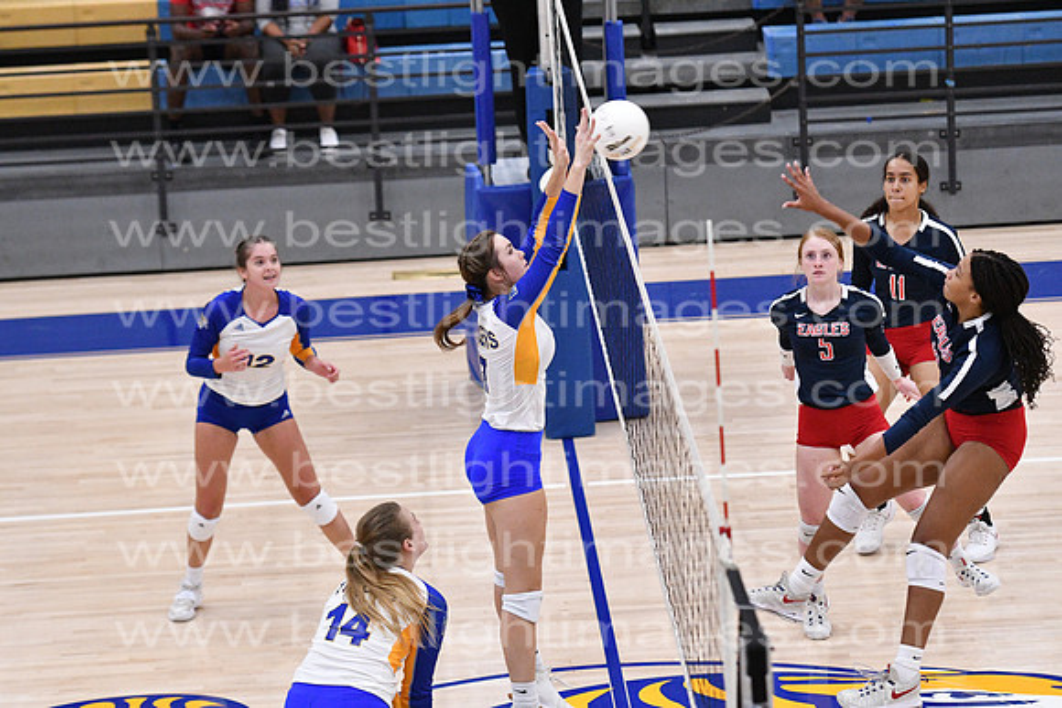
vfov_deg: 8.3
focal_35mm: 165
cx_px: 531
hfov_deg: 12.4
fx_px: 4868
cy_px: 354
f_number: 3.2
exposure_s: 1/1000
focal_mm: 110
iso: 6400
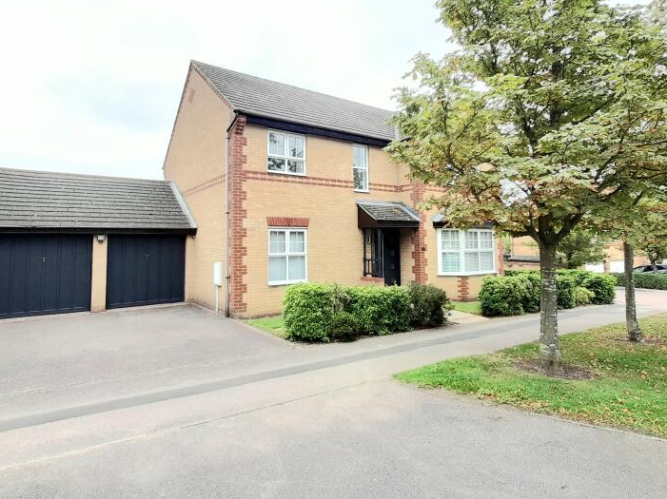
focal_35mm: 19
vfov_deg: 68.0
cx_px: 324
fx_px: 366
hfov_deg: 84.7
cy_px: 202
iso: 50
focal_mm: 1.42
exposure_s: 1/100
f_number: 2.2
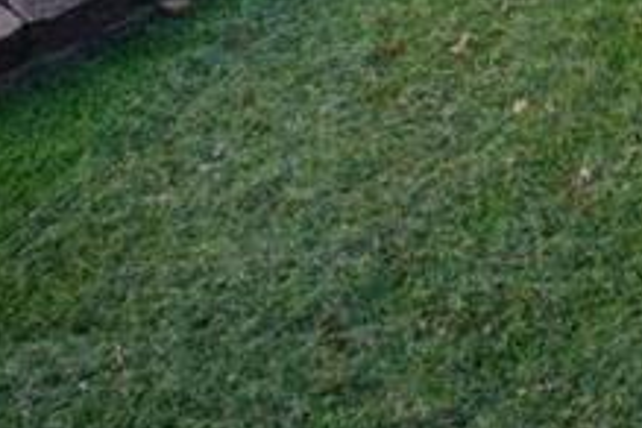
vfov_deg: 15.4
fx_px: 1248
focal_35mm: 70
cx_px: 689
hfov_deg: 26.7
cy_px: -435
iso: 100
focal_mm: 10
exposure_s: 1/60
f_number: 4
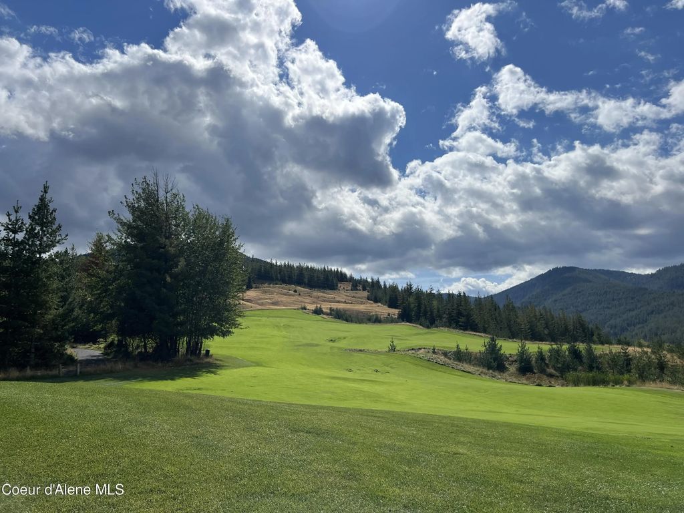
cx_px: 342
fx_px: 514
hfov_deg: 67.3
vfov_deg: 53.1
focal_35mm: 26
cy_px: 256
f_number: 1.5
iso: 50
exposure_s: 1/16393
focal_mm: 5.7
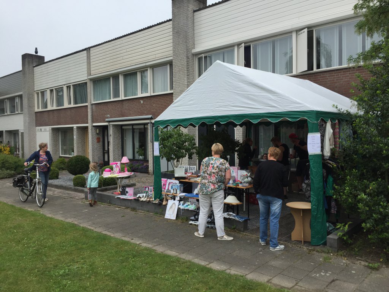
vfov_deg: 48.2
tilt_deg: +0.2
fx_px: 326
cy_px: 146
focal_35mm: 29
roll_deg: +0.2
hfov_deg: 61.7
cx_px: 194
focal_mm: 4.15
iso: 32
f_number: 2.2
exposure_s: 1/1014
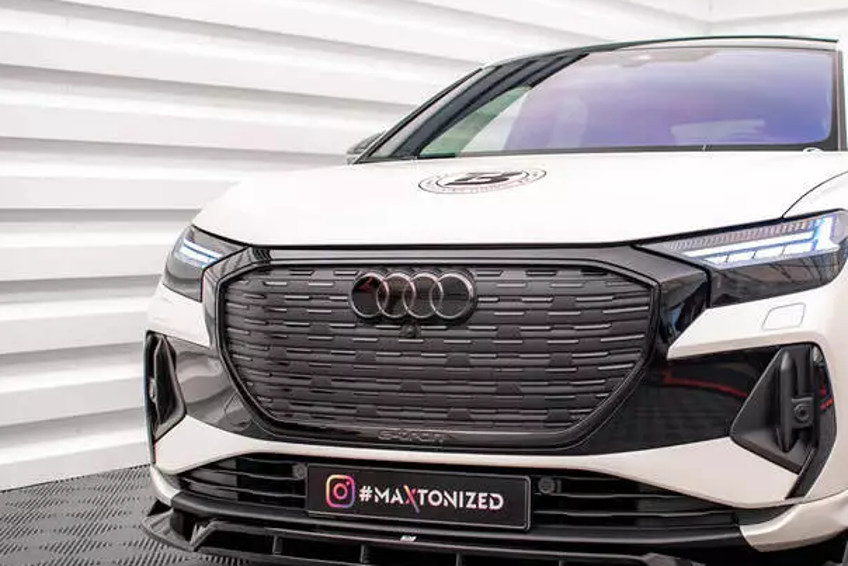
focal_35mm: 59
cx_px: 580
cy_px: 290
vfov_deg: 23.0
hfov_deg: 33.6
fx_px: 1390
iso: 1000
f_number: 2.5
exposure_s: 1/125
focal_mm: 35
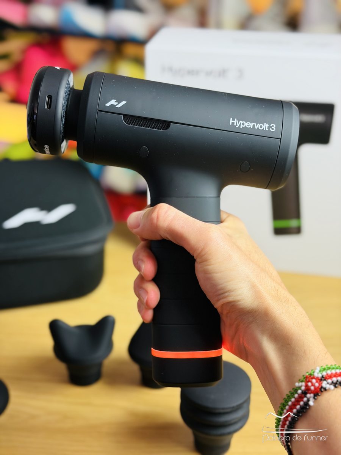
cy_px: 228
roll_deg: -1.3
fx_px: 630
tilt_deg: -28.3
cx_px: 170
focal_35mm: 48
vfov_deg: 39.7
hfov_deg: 30.3
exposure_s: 1/50
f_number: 1.78
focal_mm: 6.76
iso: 125
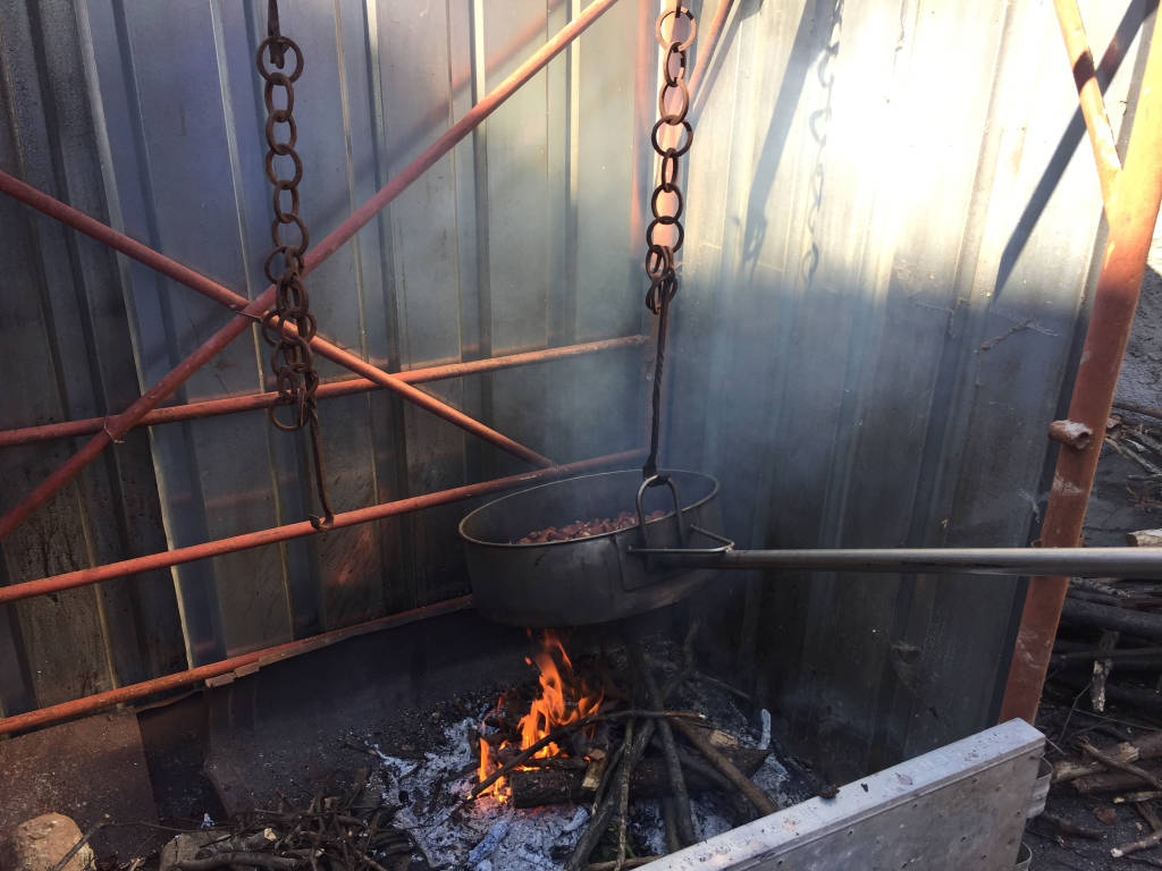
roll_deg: -2.7
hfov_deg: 61.7
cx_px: 581
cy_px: 436
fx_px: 973
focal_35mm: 29
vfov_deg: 48.2
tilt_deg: -22.3
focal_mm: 4.15
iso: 32
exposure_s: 1/262
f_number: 2.2
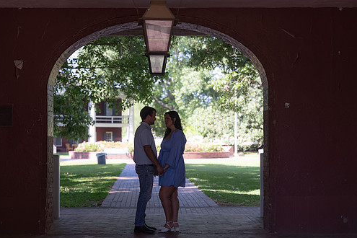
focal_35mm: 82
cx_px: 176
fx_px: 813
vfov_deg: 16.7
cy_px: 127
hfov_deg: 24.8
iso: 100
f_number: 2.8
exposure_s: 1/250
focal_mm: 70
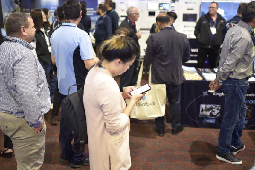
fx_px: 298
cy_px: 79
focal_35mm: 42
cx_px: 132
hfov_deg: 46.4
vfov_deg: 31.9
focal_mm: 35
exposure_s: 1/60
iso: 800
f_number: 1.6
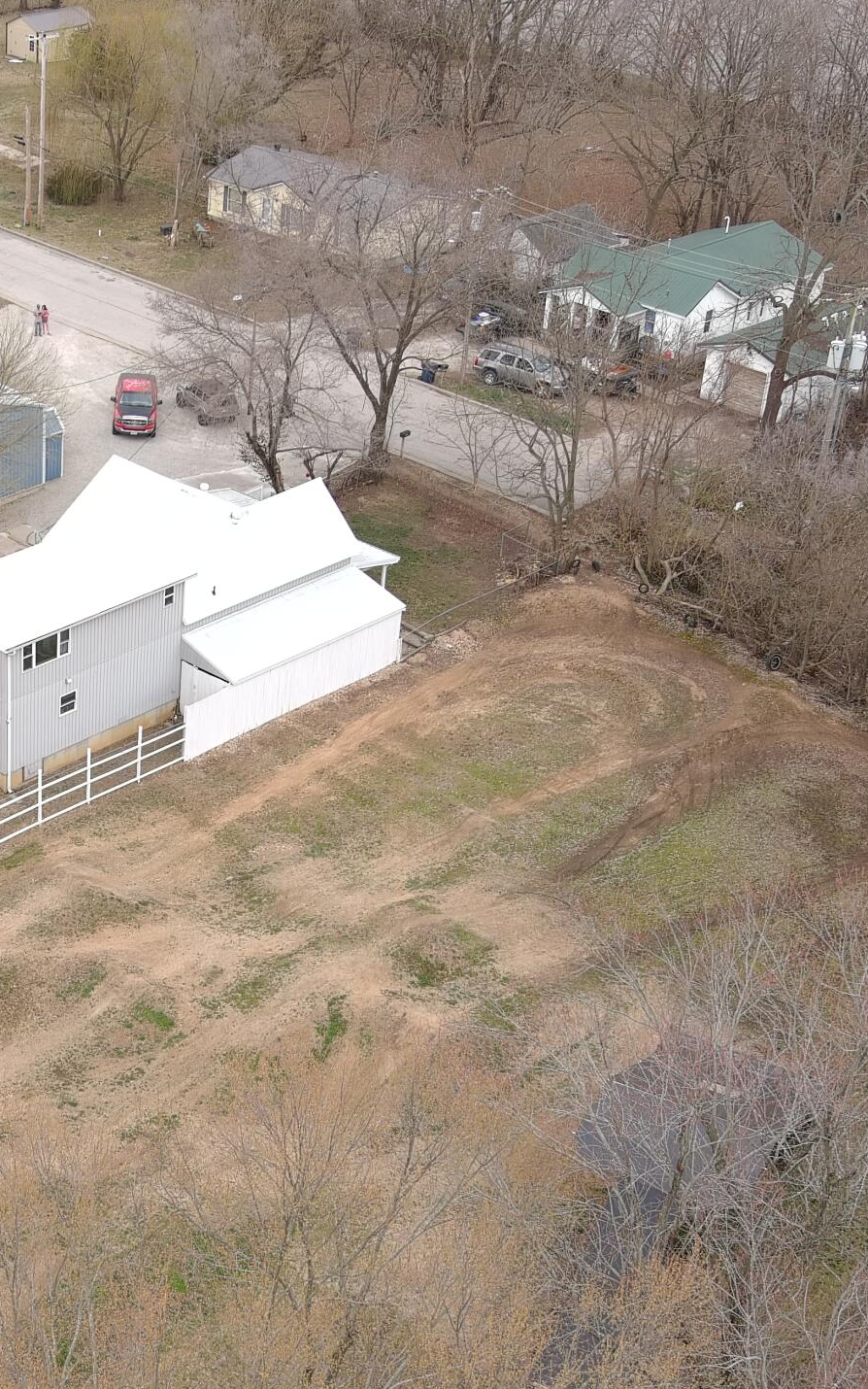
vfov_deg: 32.9
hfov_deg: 20.3
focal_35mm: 62
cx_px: 0
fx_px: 2346
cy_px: 762
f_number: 2.8
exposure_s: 1/160
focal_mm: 10.57
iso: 100
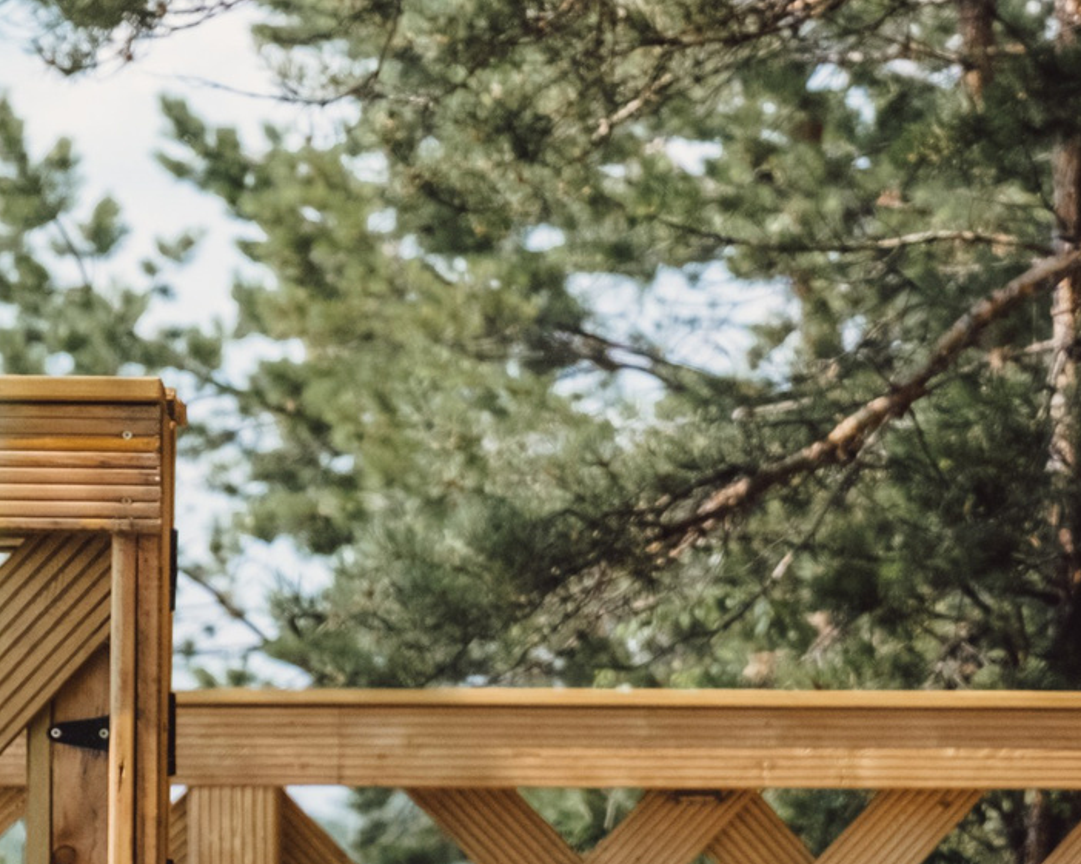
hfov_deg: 7.0
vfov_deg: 5.6
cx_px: 1503
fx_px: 8763
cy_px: 772
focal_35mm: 274
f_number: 3.5
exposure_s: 1/4000
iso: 640
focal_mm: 53.2
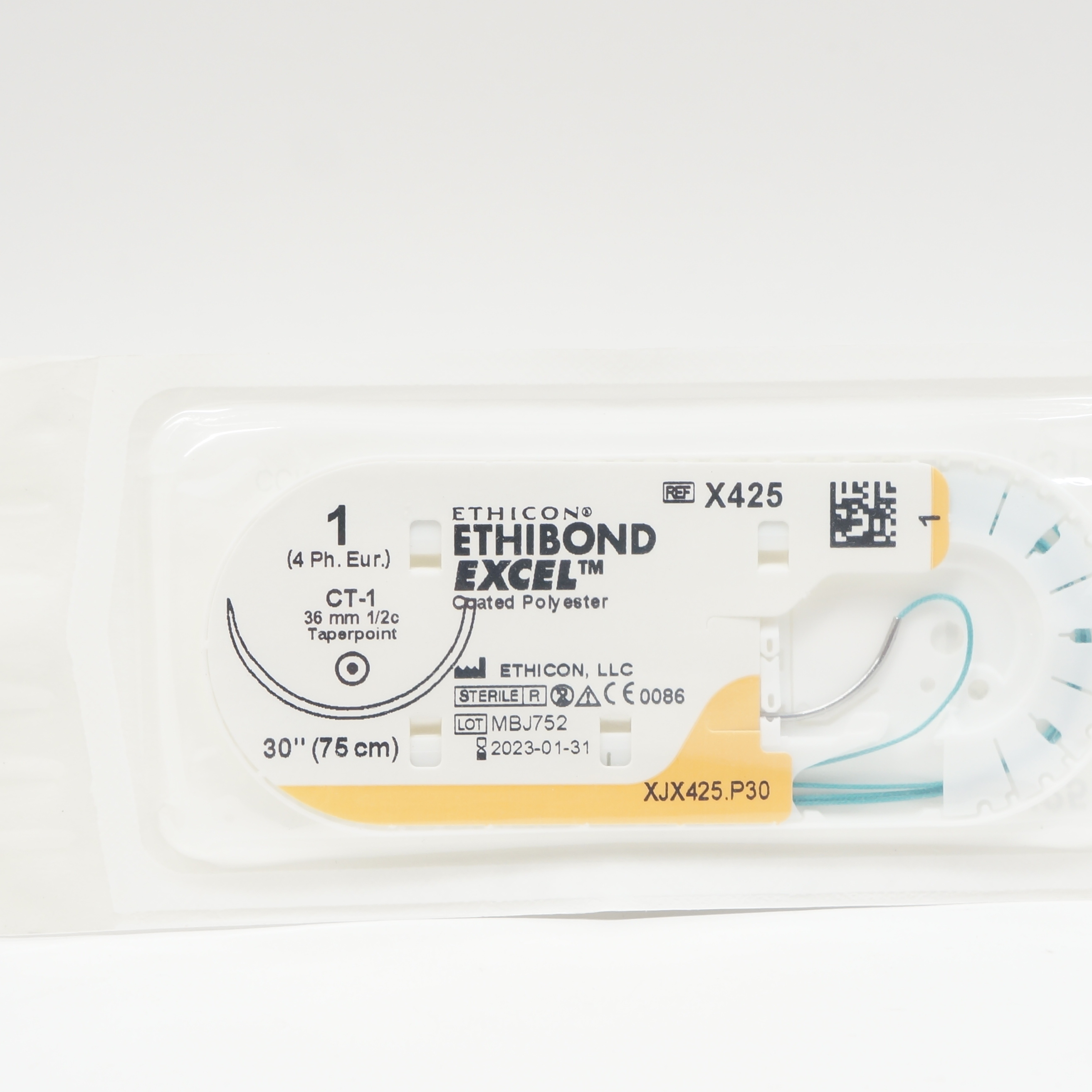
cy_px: 655
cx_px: 675
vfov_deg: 21.4
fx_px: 2891
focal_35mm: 81
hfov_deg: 21.4
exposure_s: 1/40
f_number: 6.3
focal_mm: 34
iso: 400
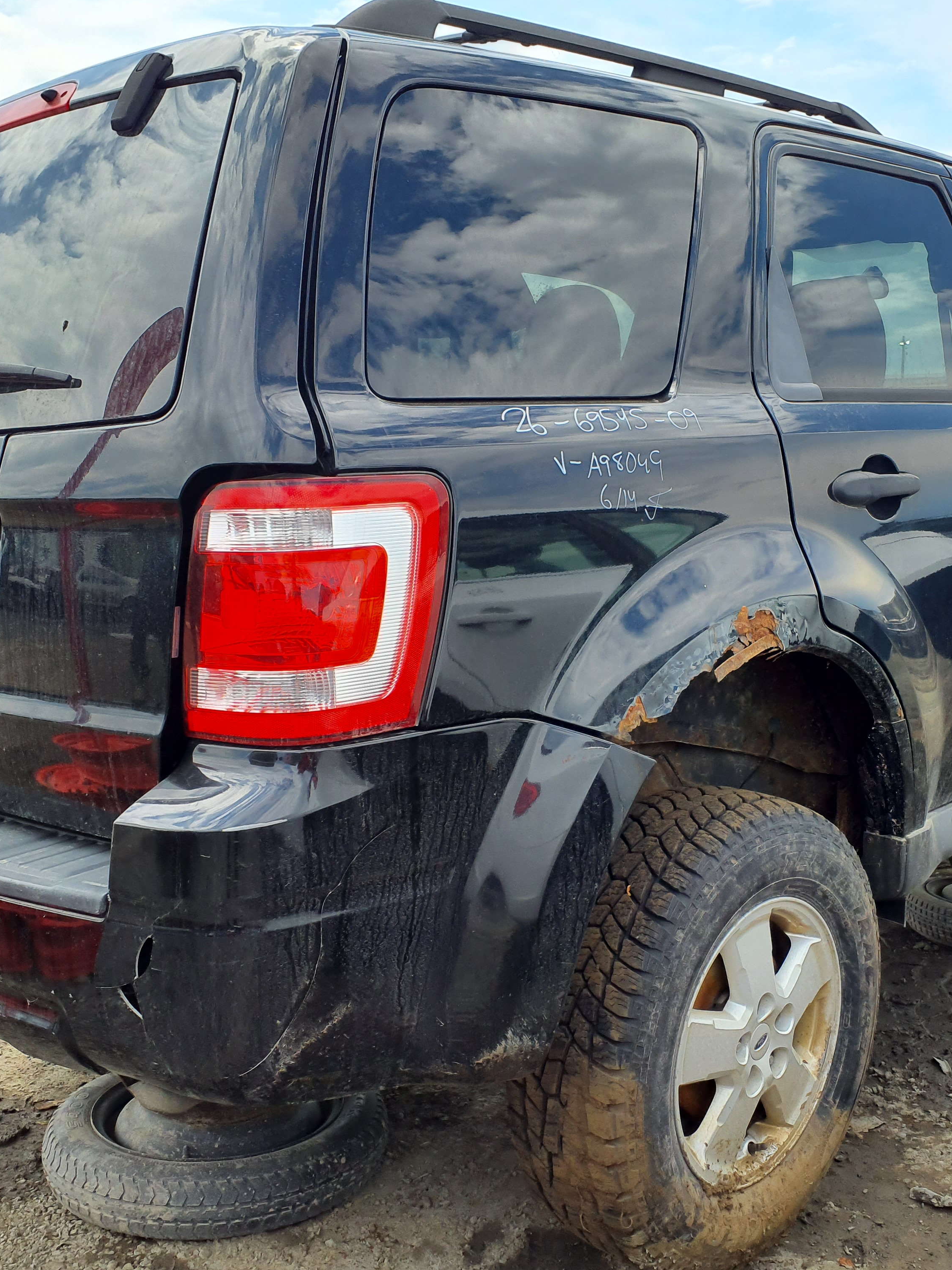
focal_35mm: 37
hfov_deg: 38.6
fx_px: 1357
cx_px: 544
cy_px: 644
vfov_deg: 50.1
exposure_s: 1/834
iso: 40
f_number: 1.9
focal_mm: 3.58
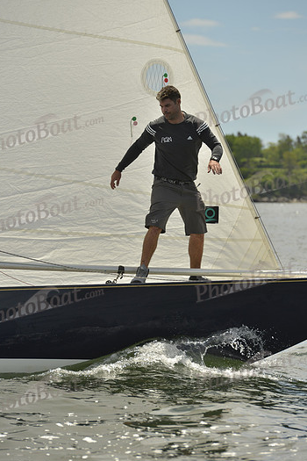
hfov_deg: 6.2
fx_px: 2827
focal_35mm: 221
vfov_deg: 9.3
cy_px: 247
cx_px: 150
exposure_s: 1/1600
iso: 280
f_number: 8
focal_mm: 200
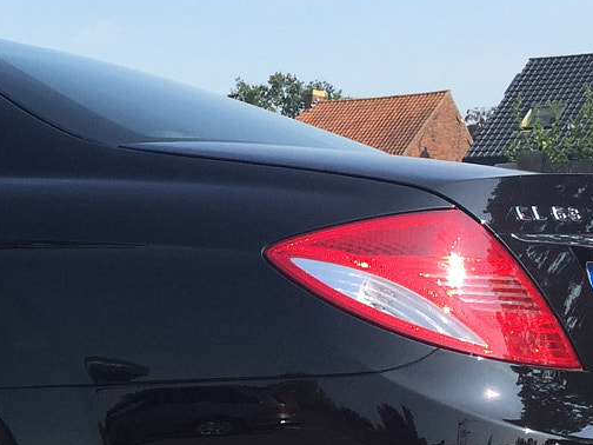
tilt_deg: -4.3
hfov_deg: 20.0
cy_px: 373
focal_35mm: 92
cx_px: -119
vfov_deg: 15.9
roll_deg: -2.9
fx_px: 1576
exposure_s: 1/1199
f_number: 2.2
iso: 32
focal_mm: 4.15
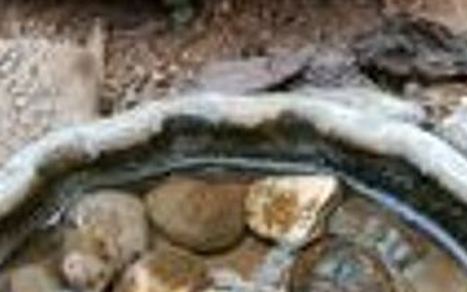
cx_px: 289
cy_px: 423
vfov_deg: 22.6
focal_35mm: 48
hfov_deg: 41.6
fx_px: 611
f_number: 1.7
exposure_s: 1/100
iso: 247
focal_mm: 5.24
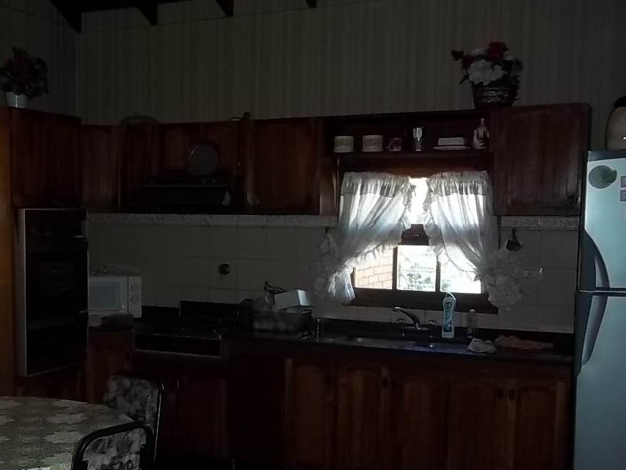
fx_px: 868
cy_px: 296
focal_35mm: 48
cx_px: 158
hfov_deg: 38.6
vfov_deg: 30.1
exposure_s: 1/30
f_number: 2.9
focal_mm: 5.7
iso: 80
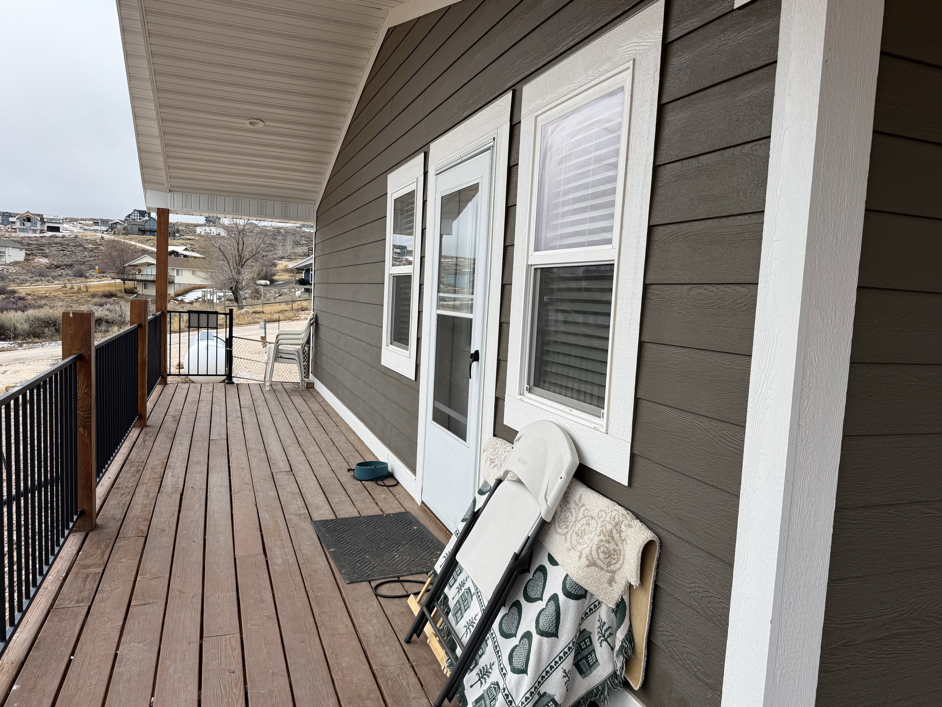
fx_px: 680
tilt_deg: -4.9
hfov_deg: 69.4
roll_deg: -3.4
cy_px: 355
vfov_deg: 54.9
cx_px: 484
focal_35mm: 25
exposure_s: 1/2232
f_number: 1.78
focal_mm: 6.76
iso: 80
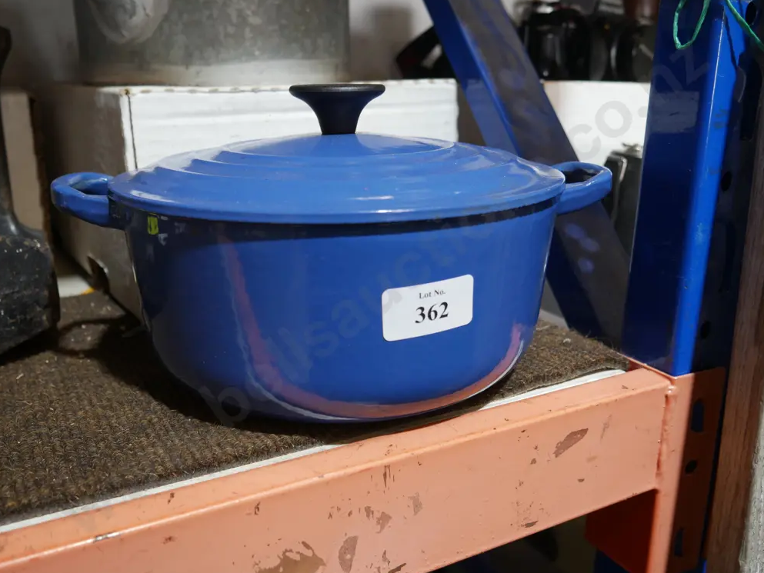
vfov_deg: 43.0
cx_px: 385
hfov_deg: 55.3
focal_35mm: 33
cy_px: 290
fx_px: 728
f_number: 3.6
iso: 400
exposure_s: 1/60
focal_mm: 16
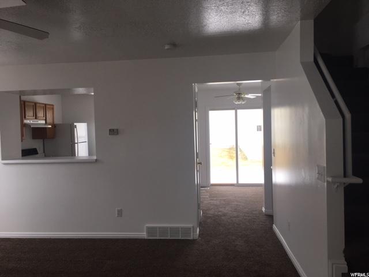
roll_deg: +1.9
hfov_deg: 61.7
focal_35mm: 29
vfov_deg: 48.2
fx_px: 309
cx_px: 184
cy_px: 138
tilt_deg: -2.0
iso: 32
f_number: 2.2
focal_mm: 4.15
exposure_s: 1/120
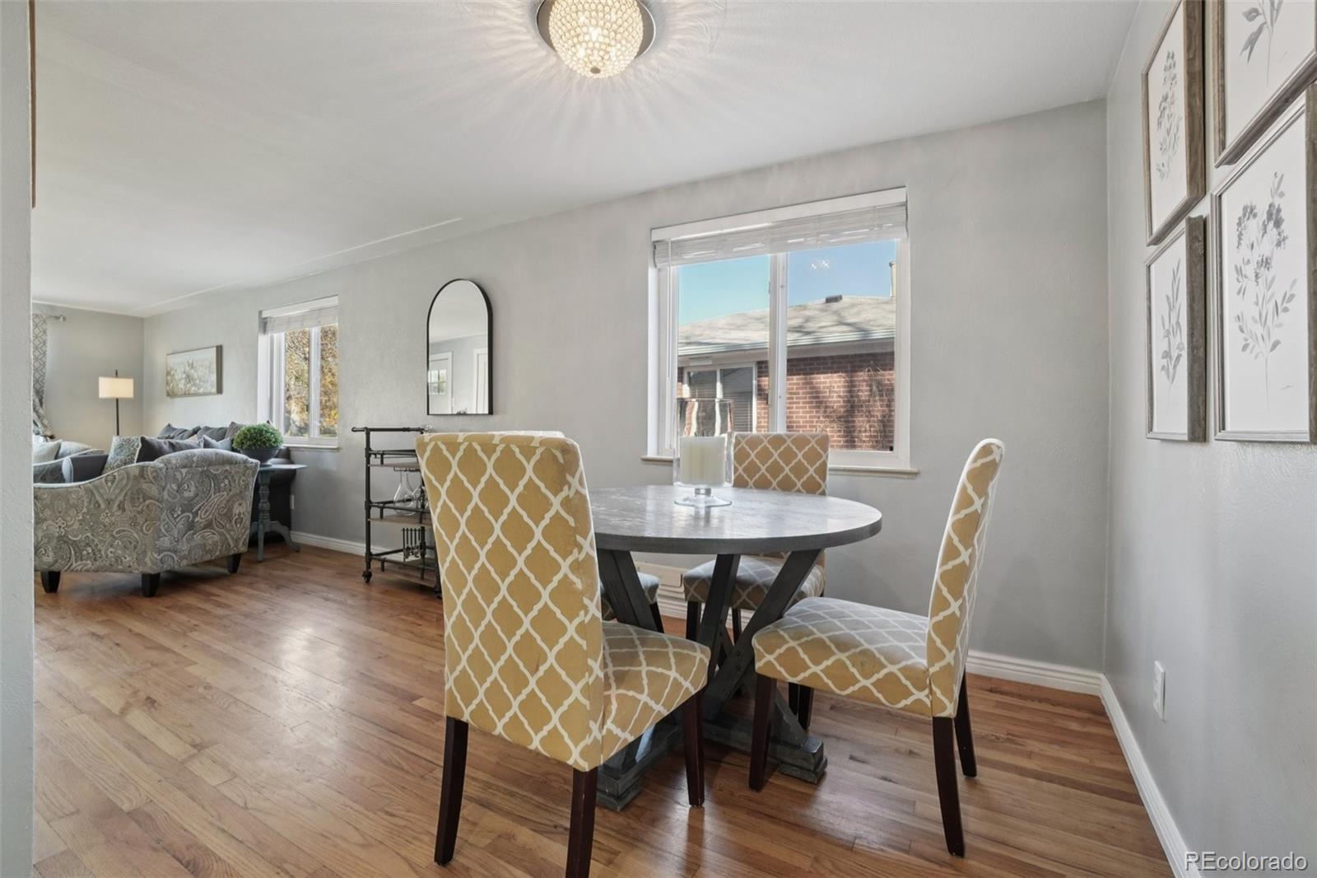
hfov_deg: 100.4
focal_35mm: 15
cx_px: 658
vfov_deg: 77.3
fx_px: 549
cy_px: 439
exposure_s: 1/20
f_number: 8
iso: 400
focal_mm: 10
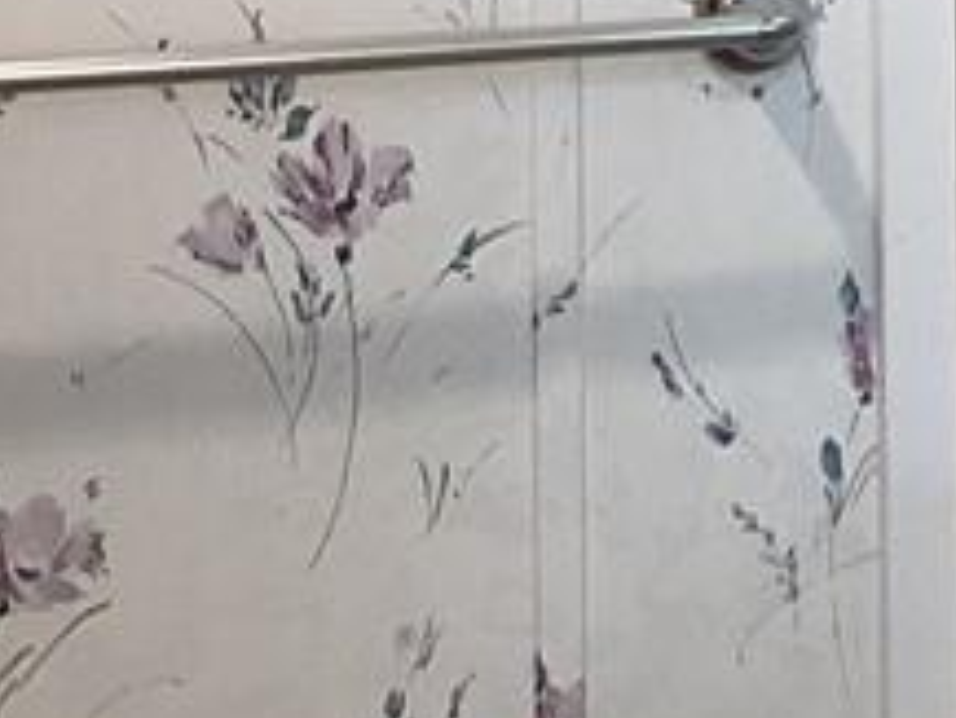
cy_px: -137
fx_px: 4034
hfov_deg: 13.0
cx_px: 1322
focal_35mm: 146
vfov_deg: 10.0
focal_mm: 3.3
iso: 80
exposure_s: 1/60
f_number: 2.4
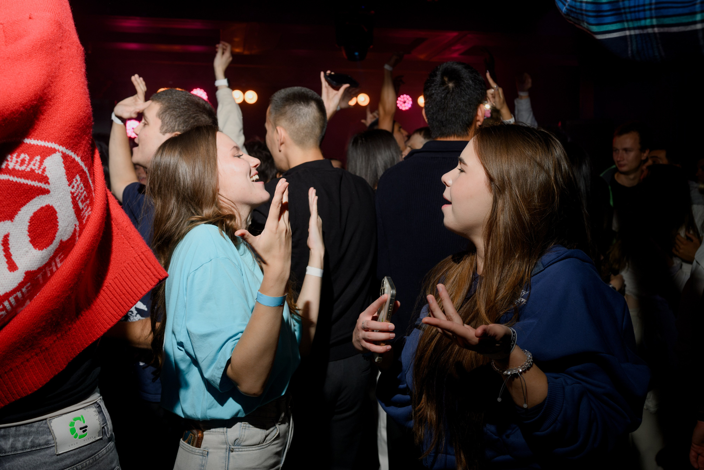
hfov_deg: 54.4
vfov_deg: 37.9
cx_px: 352
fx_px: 684
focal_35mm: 35
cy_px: 235
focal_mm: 35
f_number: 6.3
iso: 400
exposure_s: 1/160
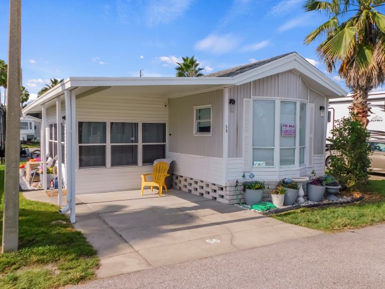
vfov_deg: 46.8
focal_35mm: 30
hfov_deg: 60.0
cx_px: 192
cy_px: 144
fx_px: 334
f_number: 3.2
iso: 125
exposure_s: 1/1250
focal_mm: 5.3
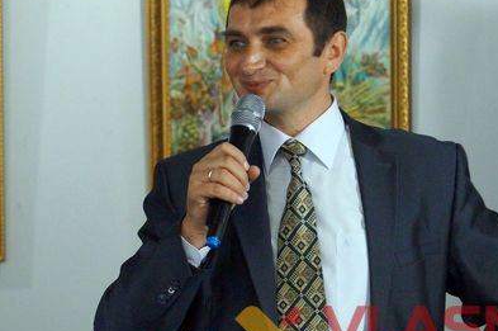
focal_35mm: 214
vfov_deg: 6.4
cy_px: 155
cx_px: 158
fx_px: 2957
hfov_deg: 9.6
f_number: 5.6
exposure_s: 1/160
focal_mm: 80
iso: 2500
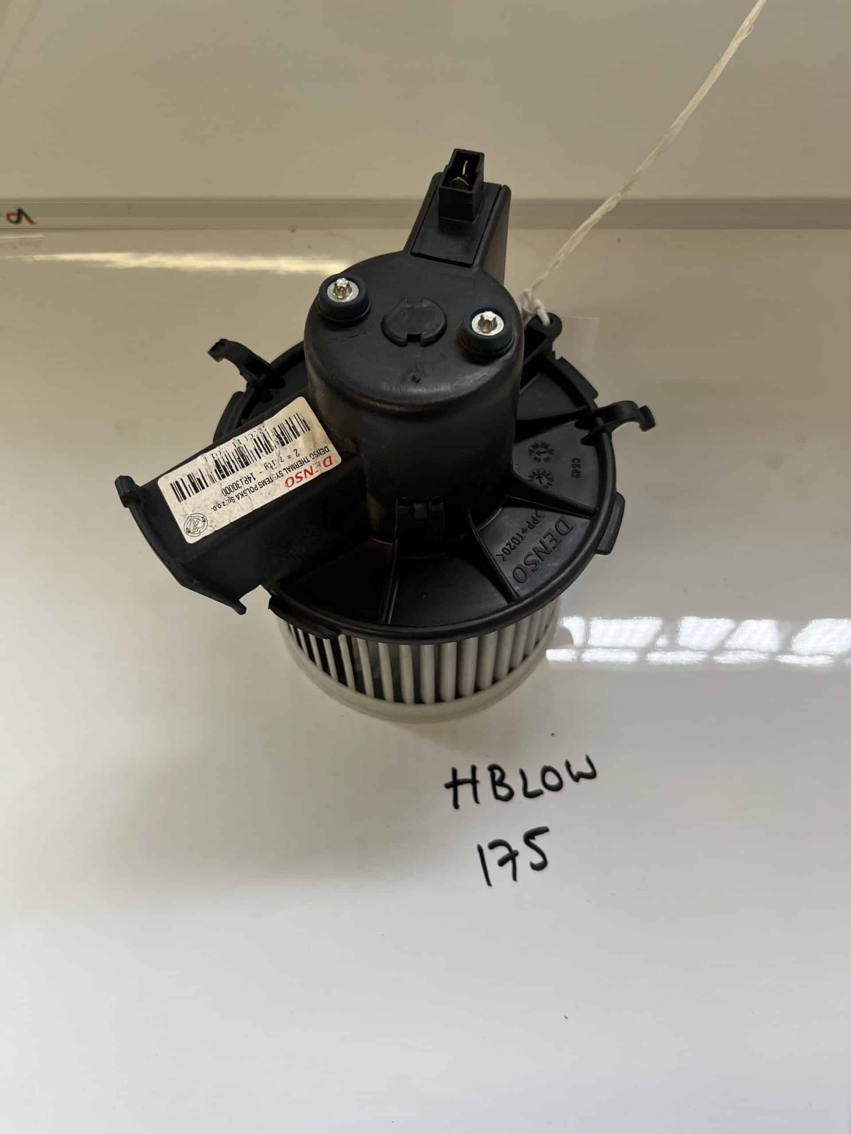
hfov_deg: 53.1
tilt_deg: -60.5
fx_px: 852
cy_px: 567
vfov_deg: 67.3
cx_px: 426
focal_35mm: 26
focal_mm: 5.1
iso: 80
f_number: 1.6
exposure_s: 1/121
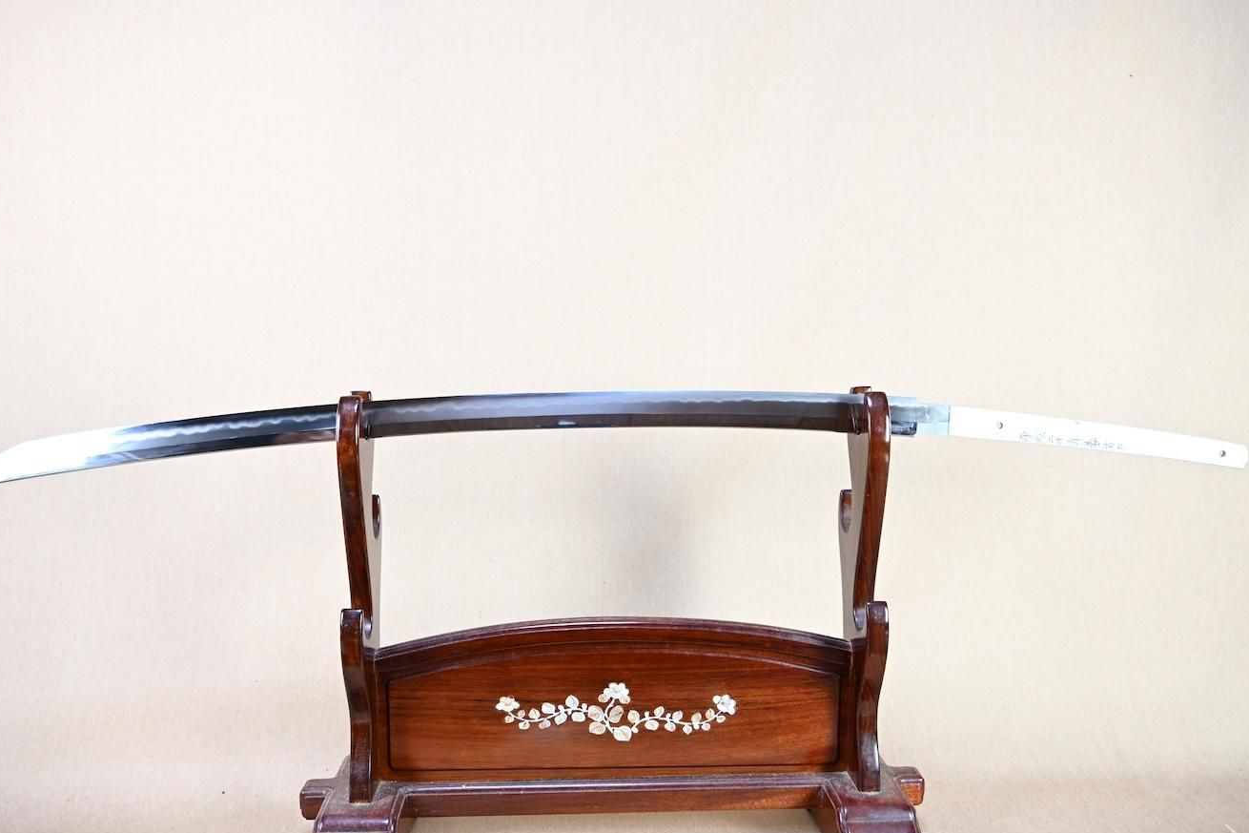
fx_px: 1085
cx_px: 607
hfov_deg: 59.9
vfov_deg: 42.0
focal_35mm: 31
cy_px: 415
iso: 100
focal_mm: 19.5
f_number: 3.5
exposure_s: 1/3
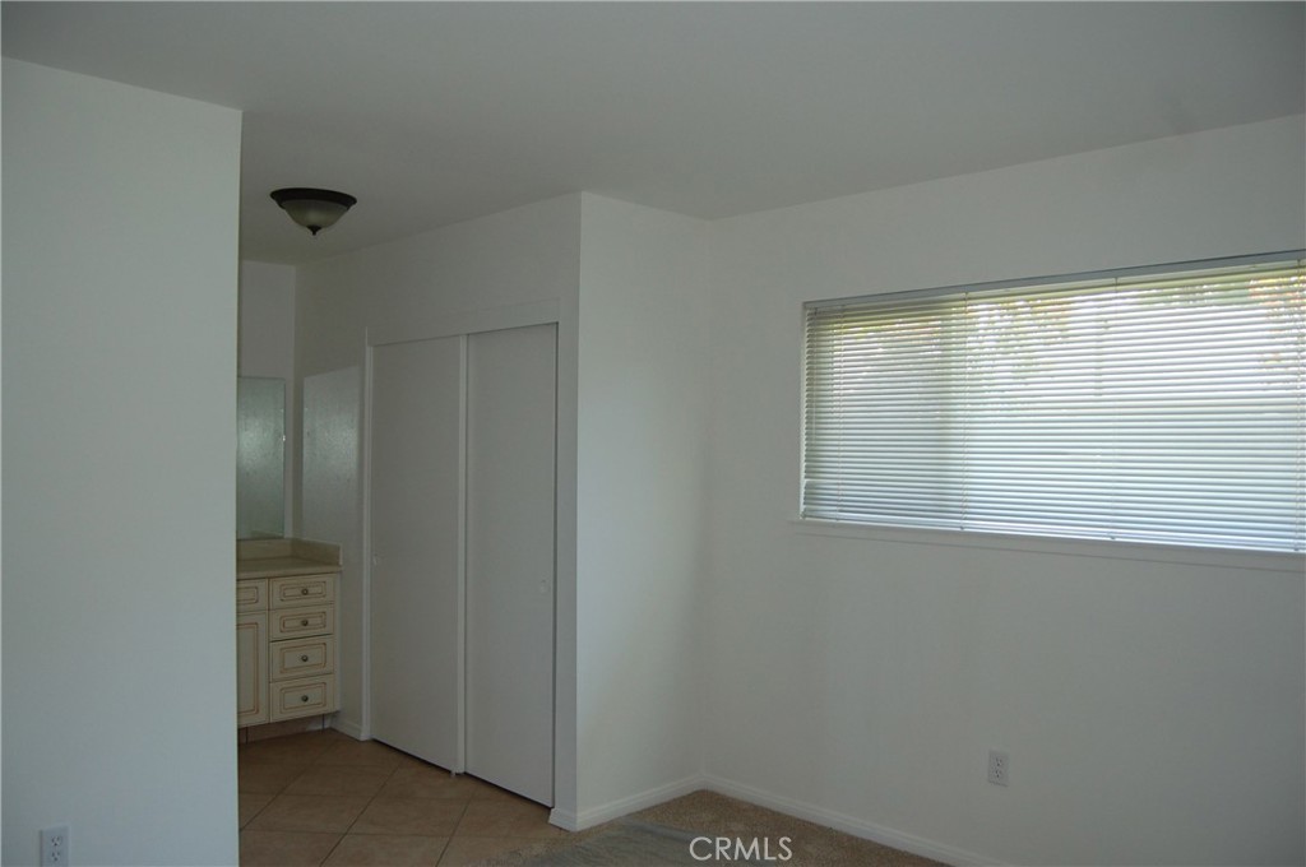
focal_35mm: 28
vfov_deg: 45.6
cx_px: 653
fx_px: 1033
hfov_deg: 64.6
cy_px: 434
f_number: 3.5
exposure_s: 1/80
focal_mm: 19
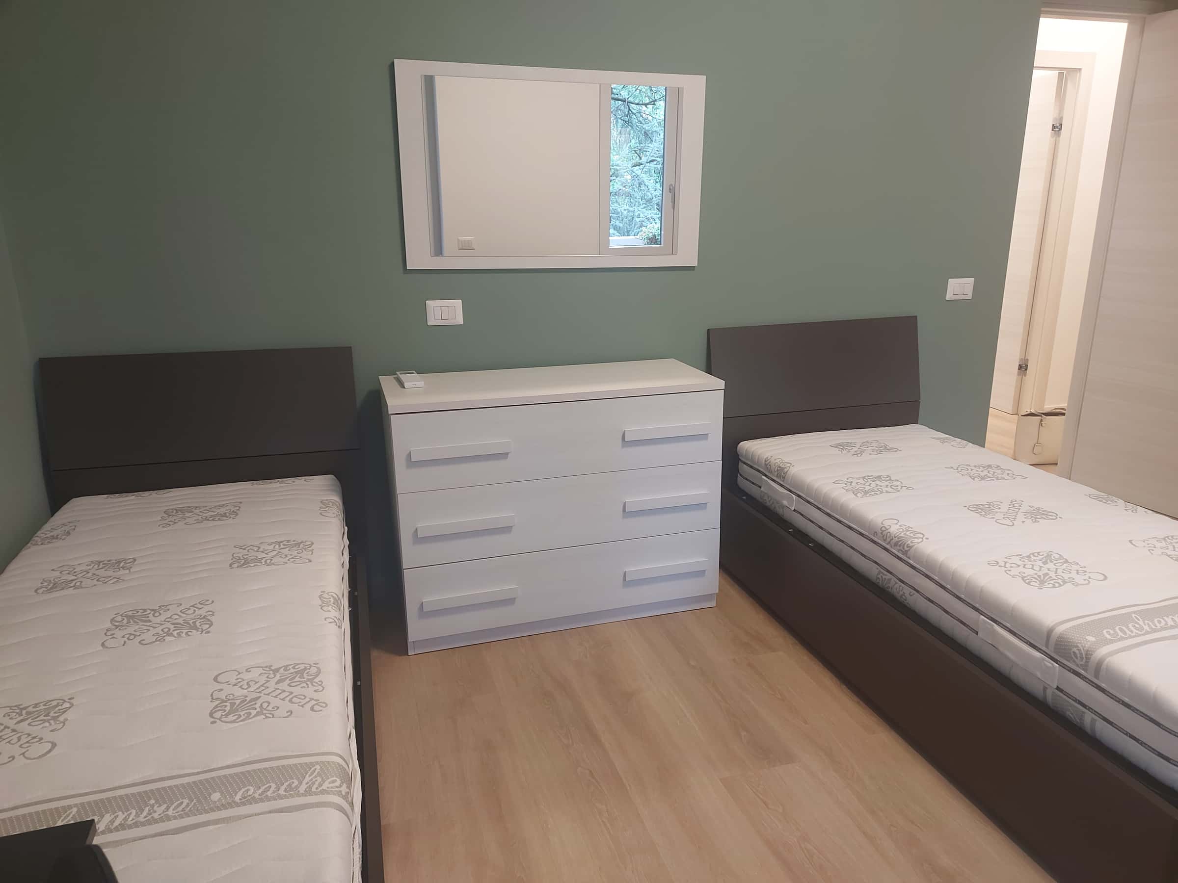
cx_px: 589
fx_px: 817
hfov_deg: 71.6
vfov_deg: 56.8
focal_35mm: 24
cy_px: 442
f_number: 1.8
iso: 200
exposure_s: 1/33
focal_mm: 5.23
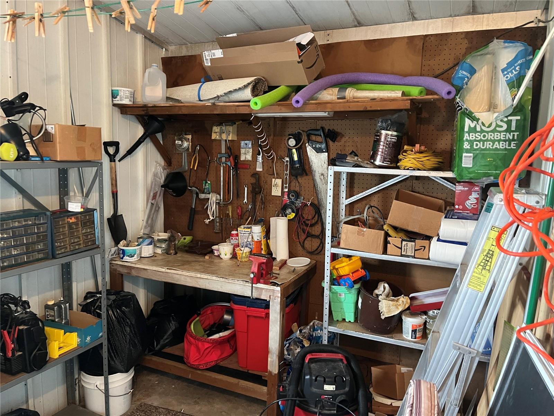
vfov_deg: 53.1
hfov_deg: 67.3
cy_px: 208
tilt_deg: -7.7
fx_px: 416
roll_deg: -1.4
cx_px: 277
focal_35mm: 26
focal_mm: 5.1
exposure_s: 1/40
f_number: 1.6
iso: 400
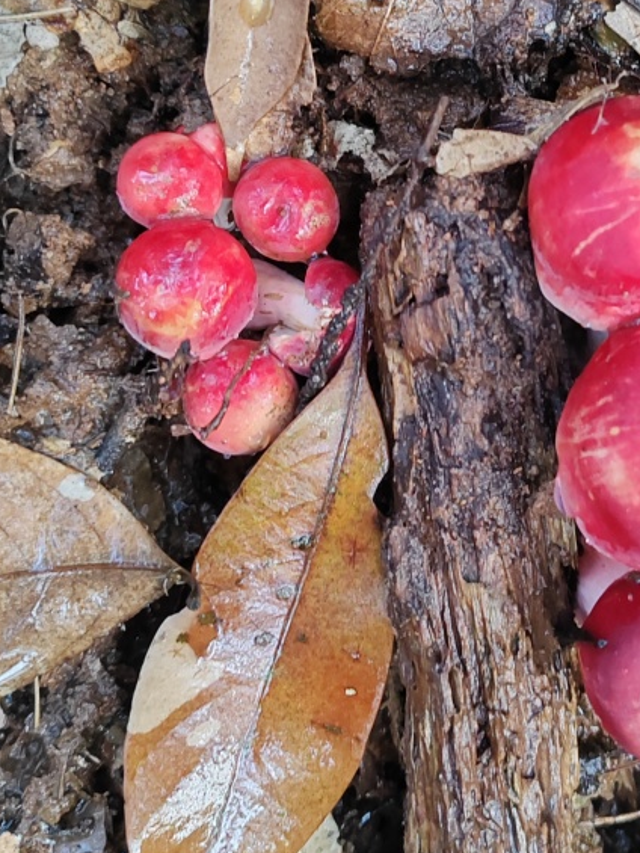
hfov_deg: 28.1
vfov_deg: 37.2
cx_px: 495
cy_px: 312
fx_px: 1257
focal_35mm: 51
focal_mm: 5.52
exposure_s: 1/100
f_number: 1.9
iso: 800
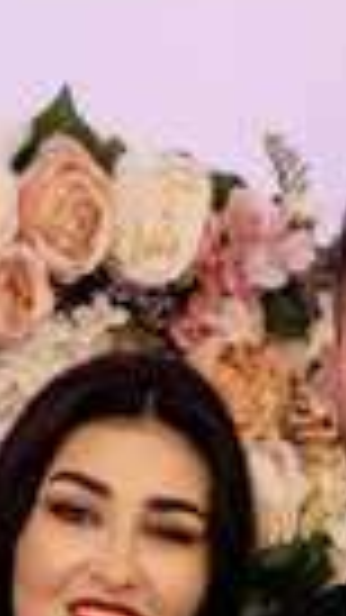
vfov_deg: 3.4
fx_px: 10249
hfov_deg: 1.9
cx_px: -198
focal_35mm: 628
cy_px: 753
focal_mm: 85
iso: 1000
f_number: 2
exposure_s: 1/200
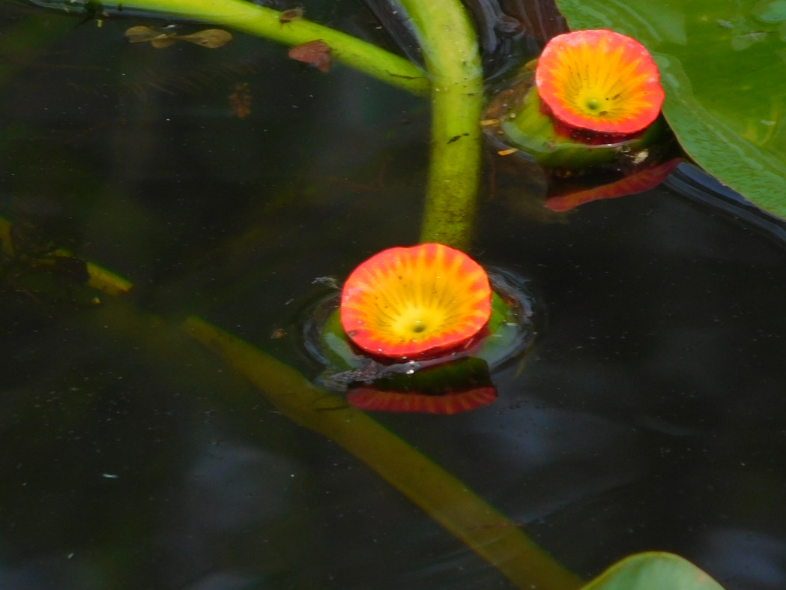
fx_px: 29612
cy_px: 228
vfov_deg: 1.1
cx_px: 327
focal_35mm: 1304
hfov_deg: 1.5
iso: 125
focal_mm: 152
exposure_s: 1/200
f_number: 6.5
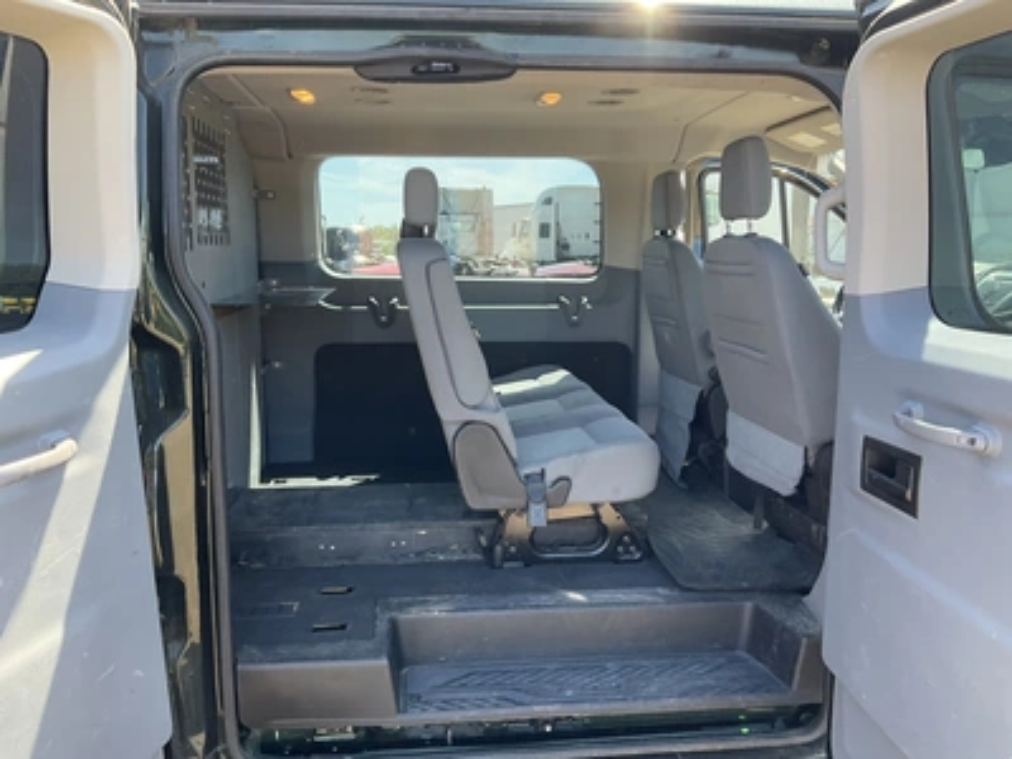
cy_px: 380
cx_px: 506
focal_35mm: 29
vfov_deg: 48.2
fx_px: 848
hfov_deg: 61.7
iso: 32
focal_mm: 3
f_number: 1.8
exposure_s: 1/159
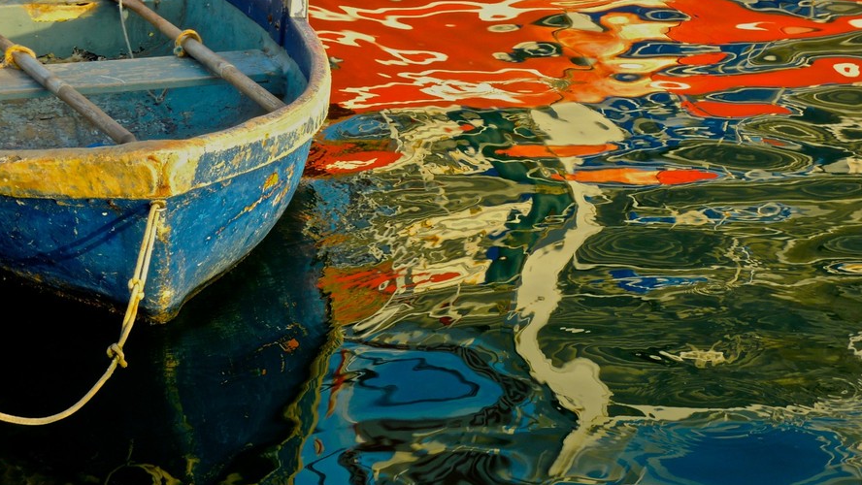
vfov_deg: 14.2
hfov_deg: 25.0
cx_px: 429
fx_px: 1943
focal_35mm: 85
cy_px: 211
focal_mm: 13.8
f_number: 4.7
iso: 140
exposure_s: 1/100
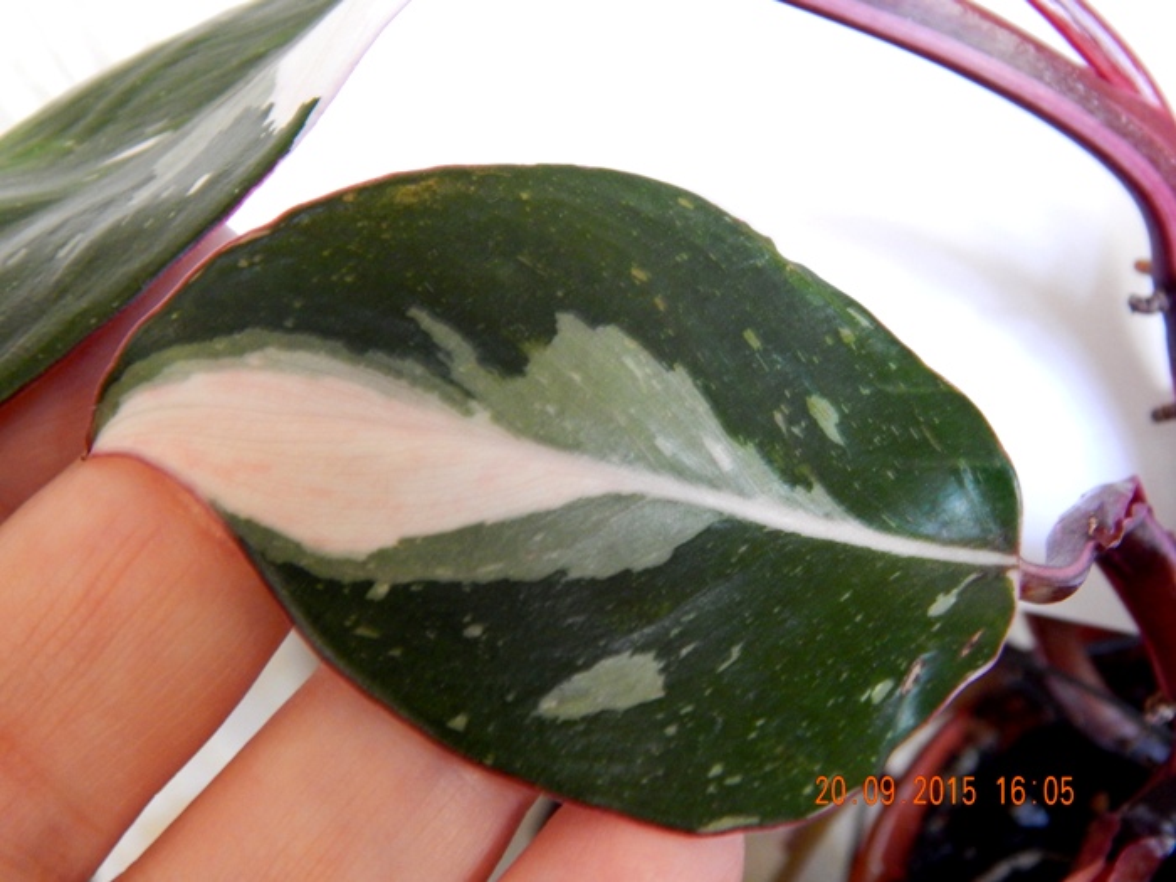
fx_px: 1869
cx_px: 588
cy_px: 441
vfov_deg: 26.6
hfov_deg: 34.9
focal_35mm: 55
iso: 400
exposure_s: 1/10
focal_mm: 9.7
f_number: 3.8
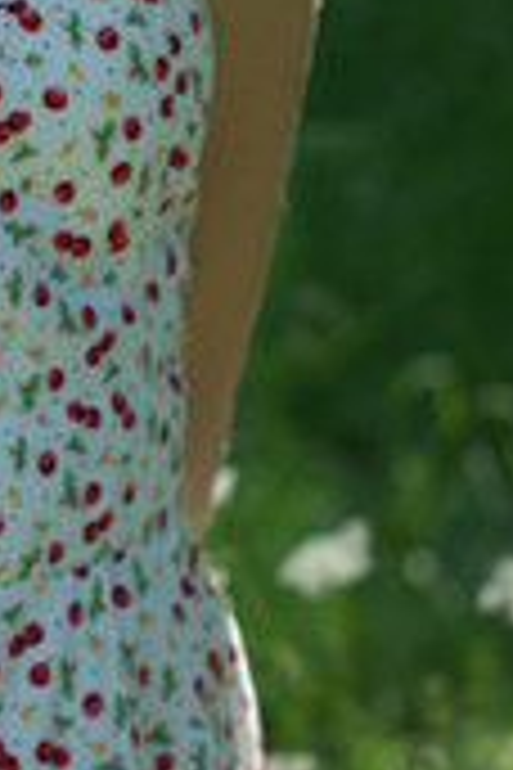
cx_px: -164
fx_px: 4681
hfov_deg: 6.2
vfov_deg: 9.3
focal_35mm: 219
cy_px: -149
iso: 100
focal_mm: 50
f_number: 3.2
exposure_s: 1/250
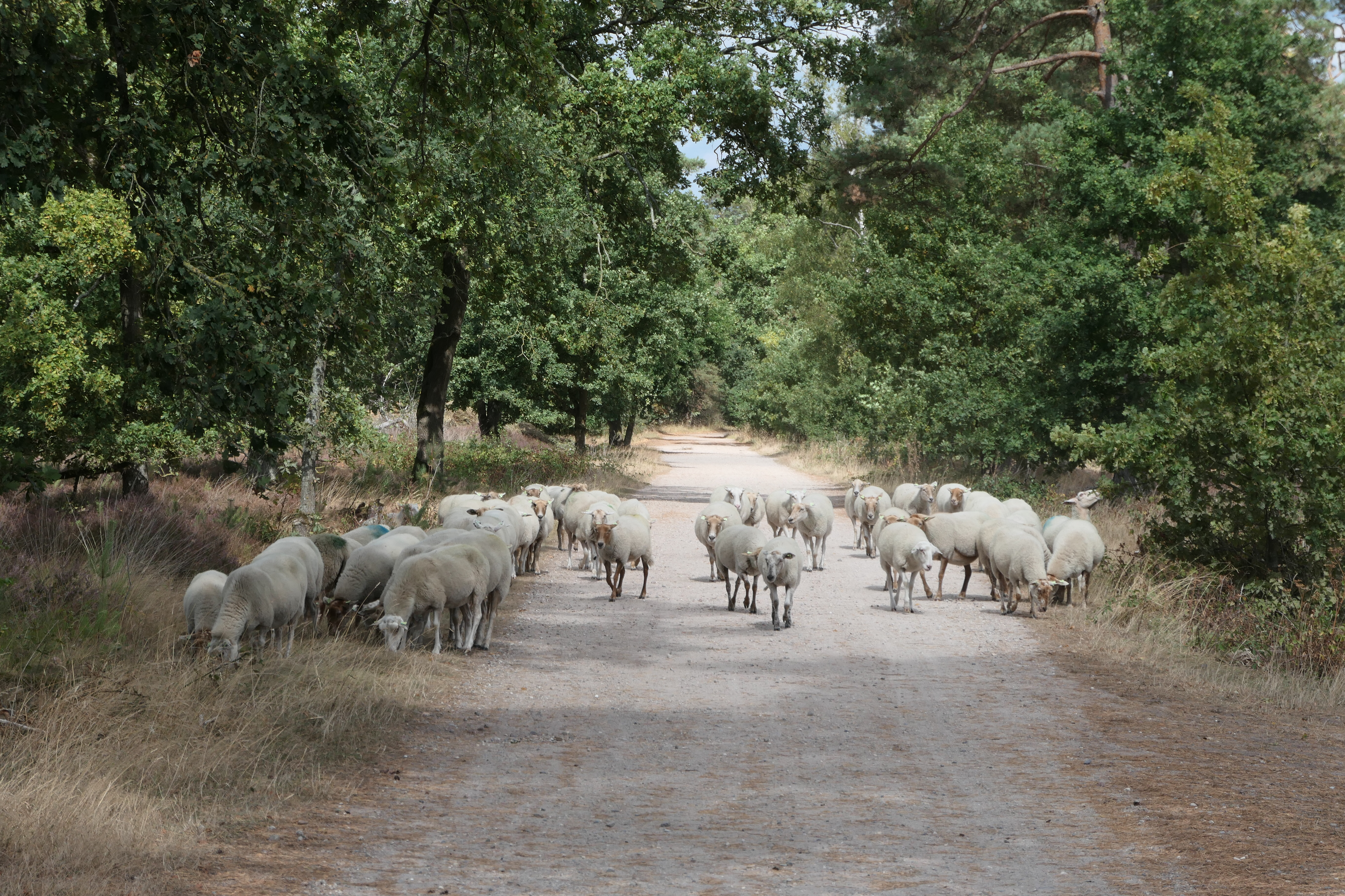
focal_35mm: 124
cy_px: 448
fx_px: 4632
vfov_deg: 11.1
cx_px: 672
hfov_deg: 16.5
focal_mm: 45.4
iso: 200
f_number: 5.5
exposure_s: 1/640
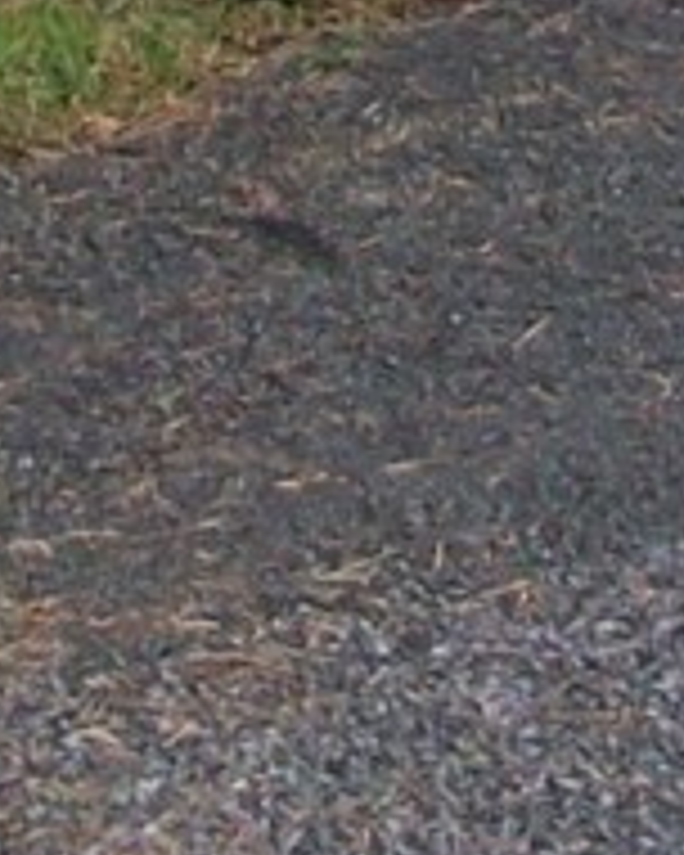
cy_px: -1503
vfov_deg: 6.5
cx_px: 504
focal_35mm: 279
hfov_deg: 5.5
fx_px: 7060
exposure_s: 1/202
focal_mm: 5.7
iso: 64
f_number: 2.8
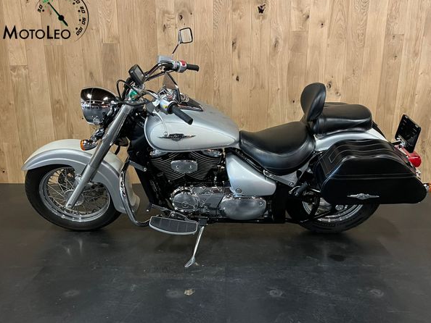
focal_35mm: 28
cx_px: 230
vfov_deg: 49.8
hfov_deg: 63.4
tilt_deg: -14.7
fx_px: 349
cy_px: 162
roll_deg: -0.3
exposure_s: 1/33
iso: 640
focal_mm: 5.1
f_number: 1.6
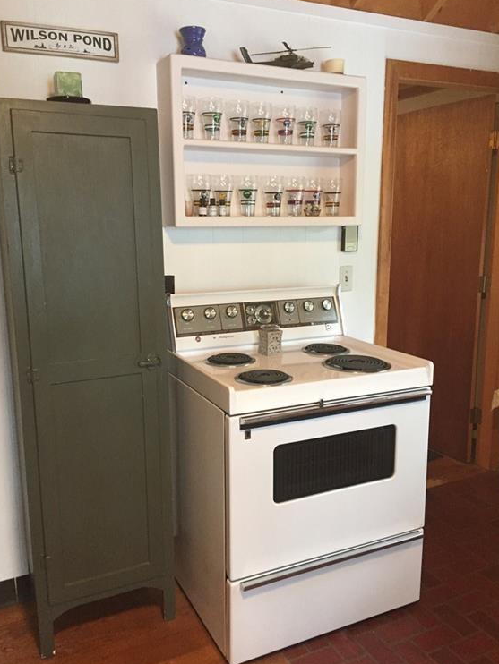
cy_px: 330
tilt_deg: -9.4
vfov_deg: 59.9
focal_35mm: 30
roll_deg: +0.3
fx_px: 576
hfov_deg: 46.8
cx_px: 248
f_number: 2.2
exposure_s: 1/30
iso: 200
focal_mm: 4.15
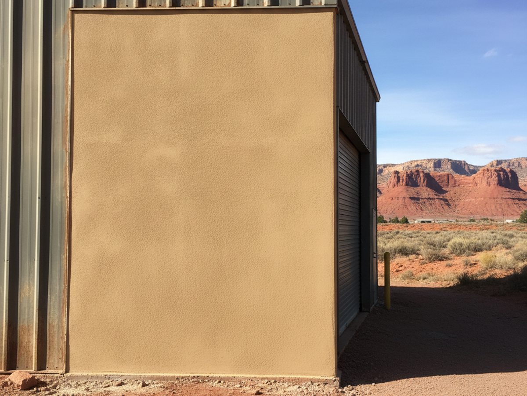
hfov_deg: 73.9
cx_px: 264
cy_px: 198
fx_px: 350
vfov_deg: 58.9
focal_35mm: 23
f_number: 1.8
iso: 56
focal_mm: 6.4
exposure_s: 1/1994
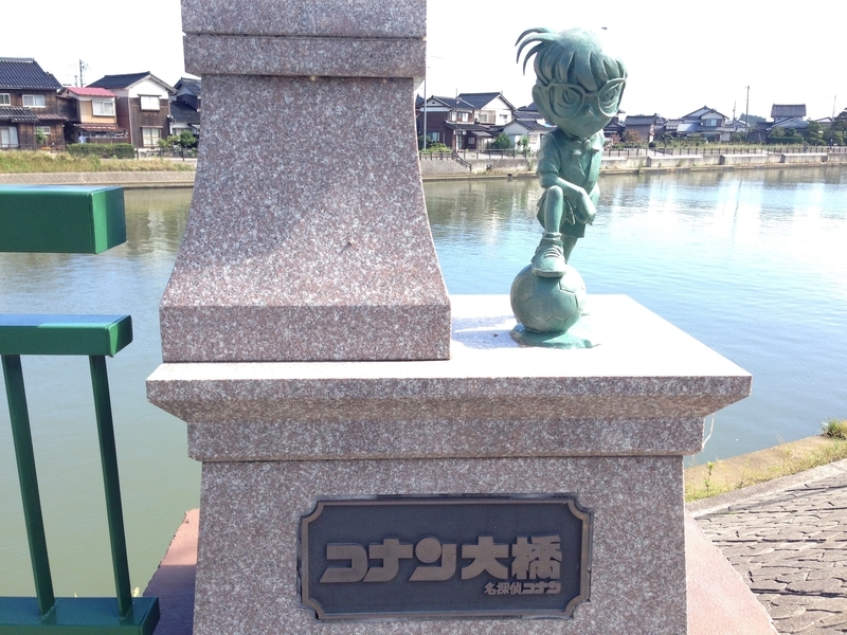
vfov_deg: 42.9
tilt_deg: -12.7
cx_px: 424
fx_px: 807
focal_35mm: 33
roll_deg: -0.6
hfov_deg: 55.4
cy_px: 318
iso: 50
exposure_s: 1/387
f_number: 2.4
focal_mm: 4.12
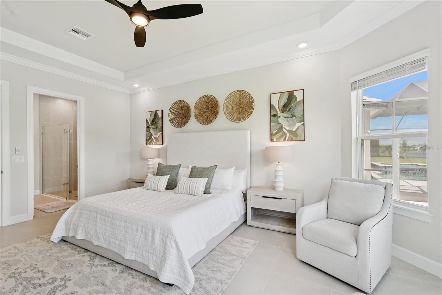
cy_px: 148
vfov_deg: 73.7
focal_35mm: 16
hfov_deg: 96.7
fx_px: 196
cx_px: 221
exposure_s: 1/80
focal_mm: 16
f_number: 8
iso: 400
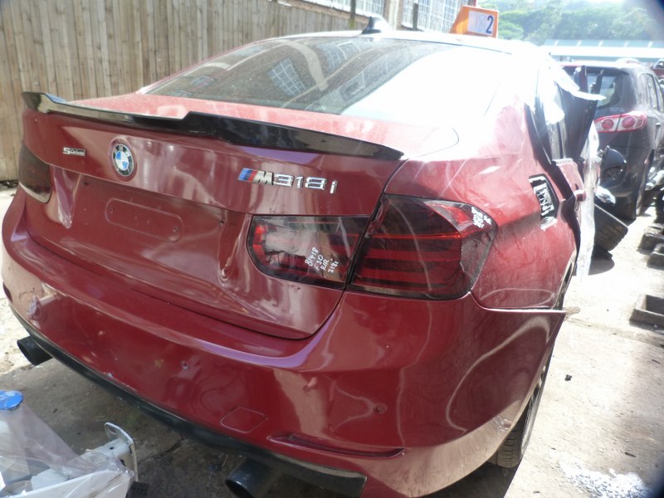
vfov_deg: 54.9
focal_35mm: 25
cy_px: 249
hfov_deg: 69.4
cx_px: 332
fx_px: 480
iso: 125
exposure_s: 1/80
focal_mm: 4.5
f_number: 2.8
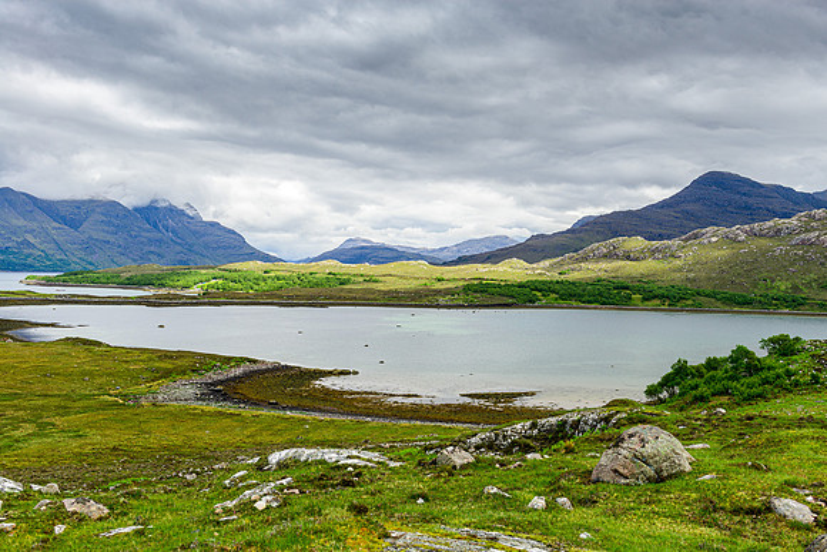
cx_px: 414
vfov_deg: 37.9
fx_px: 804
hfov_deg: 54.4
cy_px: 276
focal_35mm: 35
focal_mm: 35
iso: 100
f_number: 7.1
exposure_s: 1/320
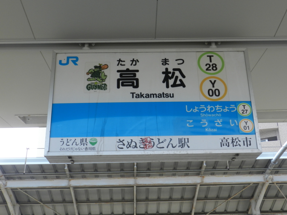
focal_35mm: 46
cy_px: 108
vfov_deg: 31.5
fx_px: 381
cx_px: 144
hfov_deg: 41.2
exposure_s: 1/200
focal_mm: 8.1
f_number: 4.2
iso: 160
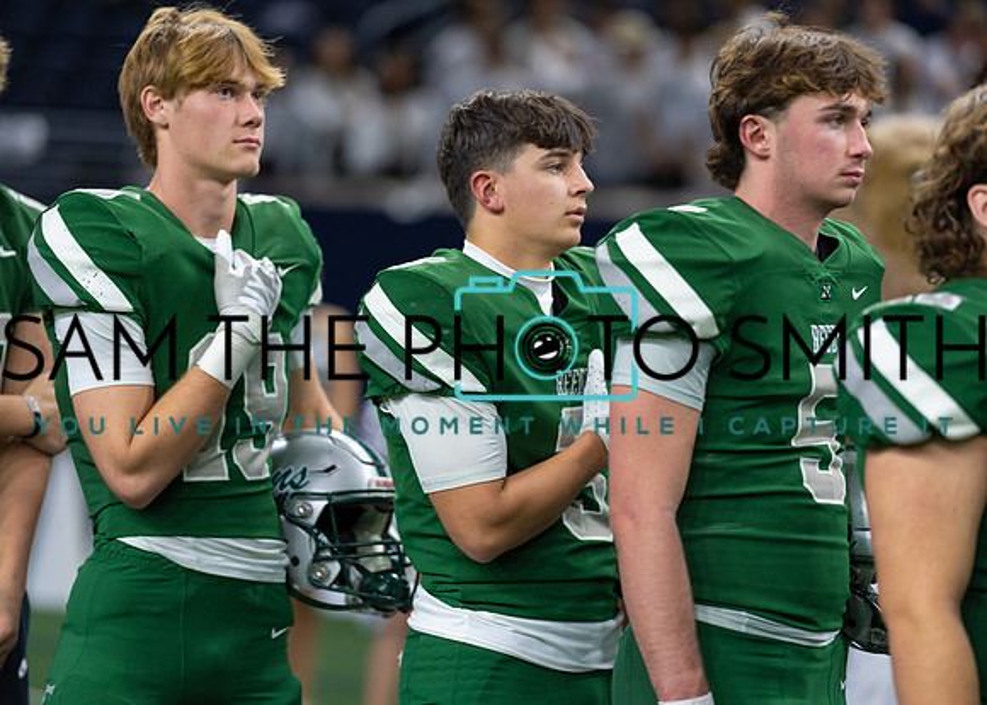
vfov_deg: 10.2
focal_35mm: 141
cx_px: 494
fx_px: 3964
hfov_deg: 14.2
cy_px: 352
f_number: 1.8
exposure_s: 1/400
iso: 500
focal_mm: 135
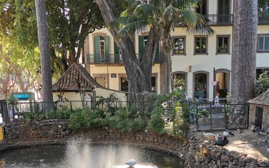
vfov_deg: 23.7
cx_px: 153
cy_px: 155
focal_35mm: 53
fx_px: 389
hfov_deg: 38.1
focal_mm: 5.58
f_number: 1.8
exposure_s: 1/185
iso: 50
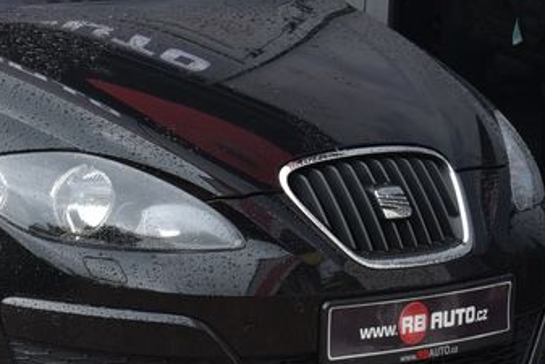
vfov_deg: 9.0
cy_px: 118
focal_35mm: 152
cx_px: -108
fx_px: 2302
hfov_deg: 13.2
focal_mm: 50
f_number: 7.1
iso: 500
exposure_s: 1/200
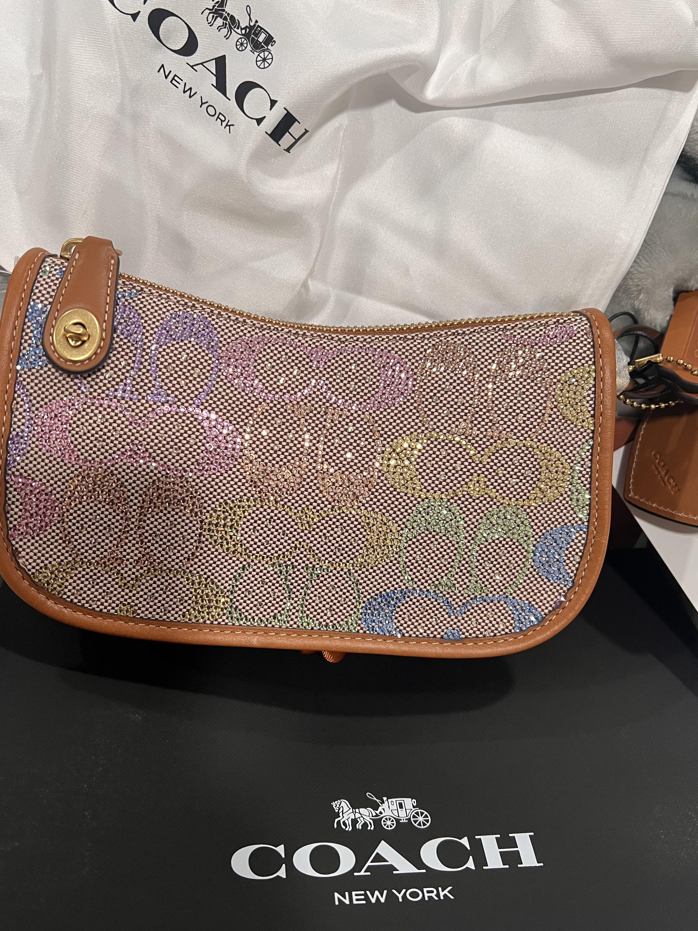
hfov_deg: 48.2
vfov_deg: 61.6
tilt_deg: -67.9
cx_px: 337
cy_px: 480
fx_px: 780
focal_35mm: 29
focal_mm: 5.7
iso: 100
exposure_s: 1/60
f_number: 1.5
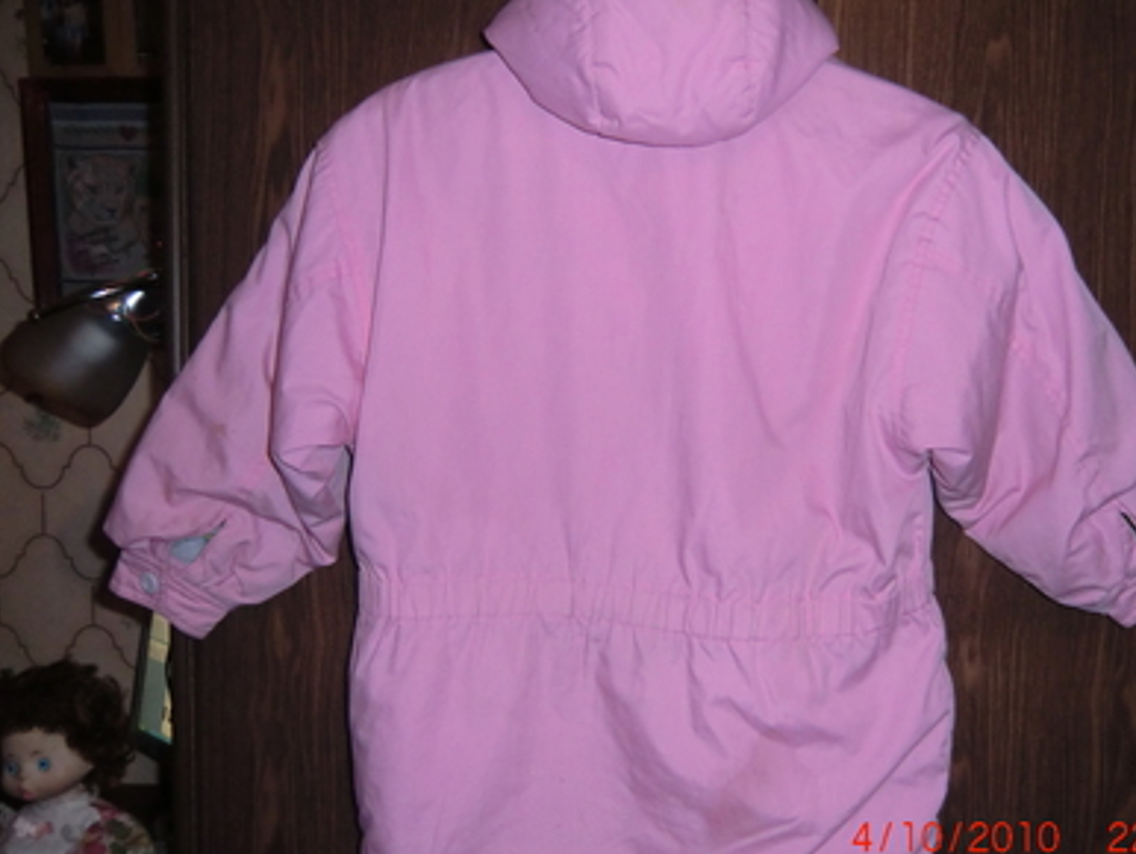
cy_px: 442
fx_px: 919
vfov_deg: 49.8
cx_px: 645
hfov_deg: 63.2
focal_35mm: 28
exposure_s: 1/50
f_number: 3.2
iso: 400
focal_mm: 4.3
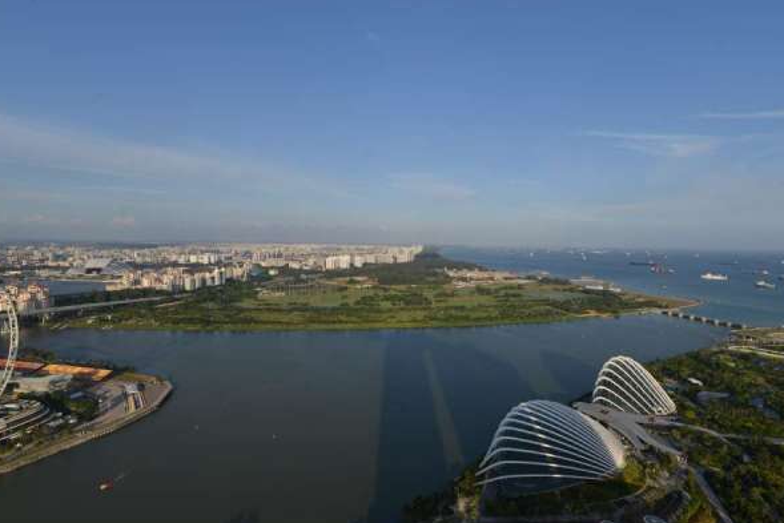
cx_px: 411
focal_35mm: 19
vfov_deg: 64.6
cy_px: 257
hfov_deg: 86.8
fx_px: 414
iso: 100
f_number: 8
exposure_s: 1/250
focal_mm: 14
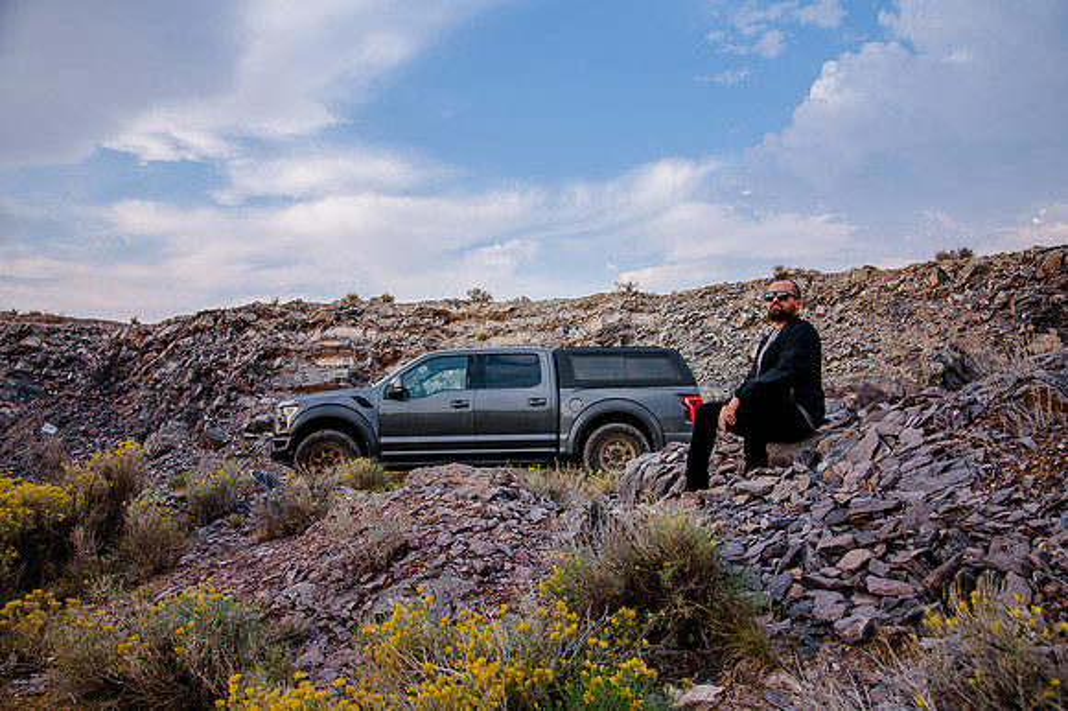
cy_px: 356
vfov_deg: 38.8
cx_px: 534
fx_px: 1008
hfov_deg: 55.8
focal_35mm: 34
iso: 200
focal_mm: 34
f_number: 5.6
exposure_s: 1/200
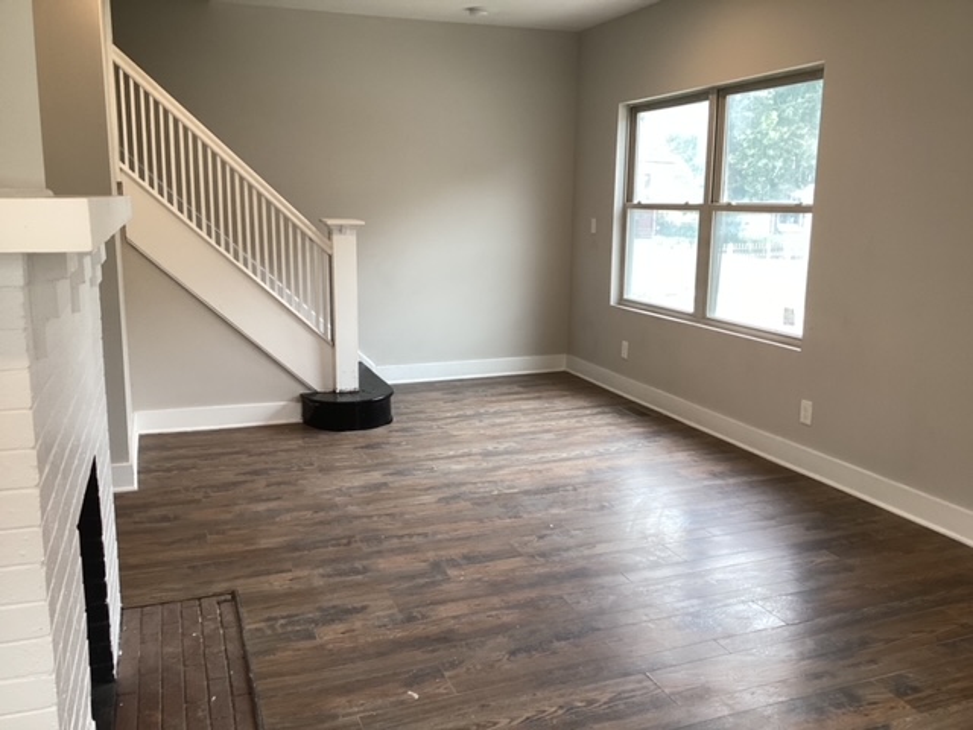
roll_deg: -1.3
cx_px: 486
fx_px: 871
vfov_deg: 45.4
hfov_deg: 58.4
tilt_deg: -10.1
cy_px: 365
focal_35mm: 31
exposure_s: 1/60
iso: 64
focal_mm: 3.3
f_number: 2.4
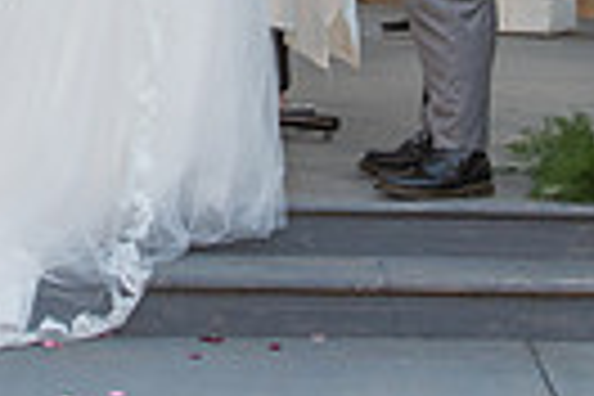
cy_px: -272
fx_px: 5082
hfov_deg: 6.7
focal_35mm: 308
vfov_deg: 4.4
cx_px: 144
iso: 800
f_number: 4
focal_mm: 70
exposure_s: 1/320
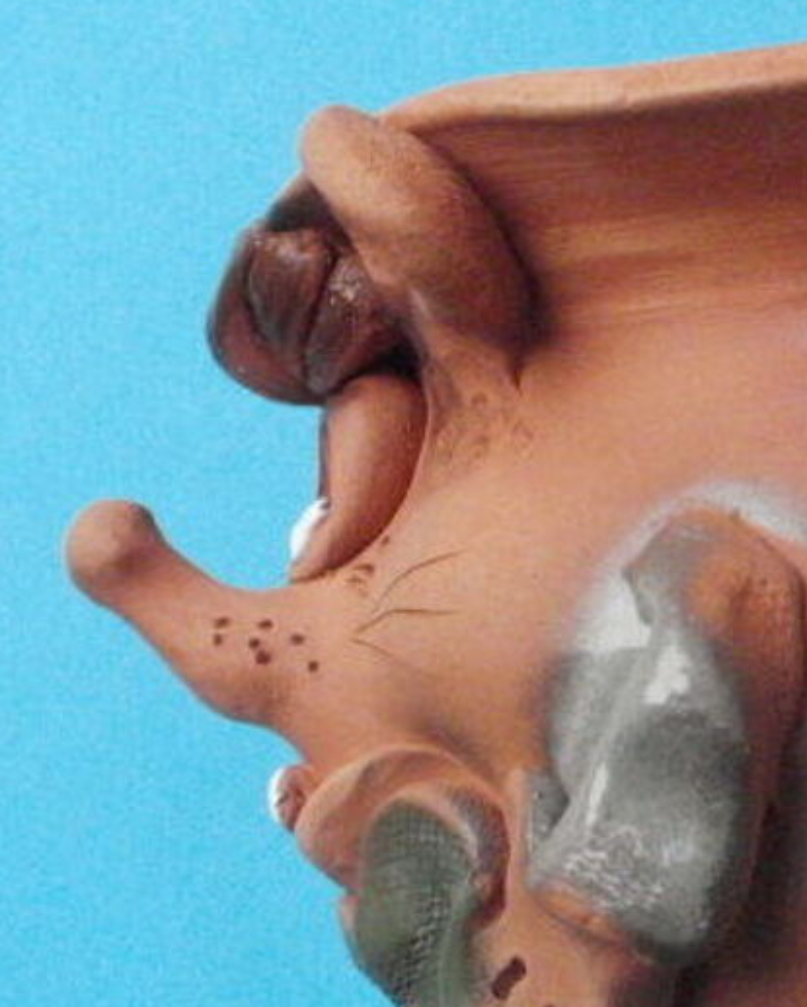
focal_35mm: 83
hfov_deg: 17.7
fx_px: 2477
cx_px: 928
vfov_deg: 22.9
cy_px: 664
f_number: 6.3
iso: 800
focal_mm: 7.7
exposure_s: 1/500
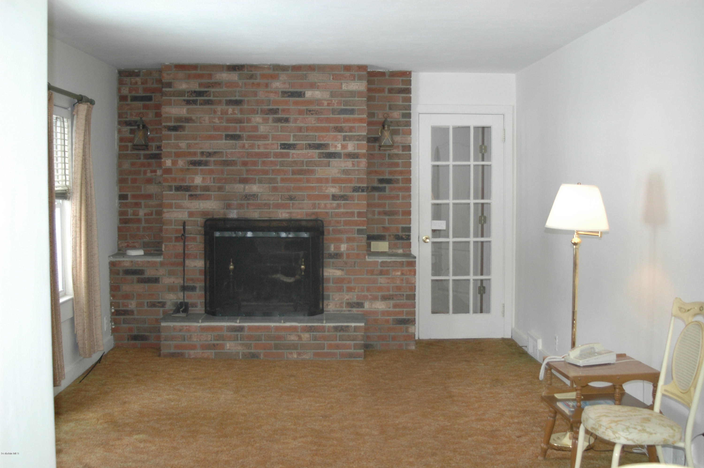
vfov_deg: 31.8
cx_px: 352
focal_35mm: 42
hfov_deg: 46.4
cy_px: 234
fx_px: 821
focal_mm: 28
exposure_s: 1/80
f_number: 3.5
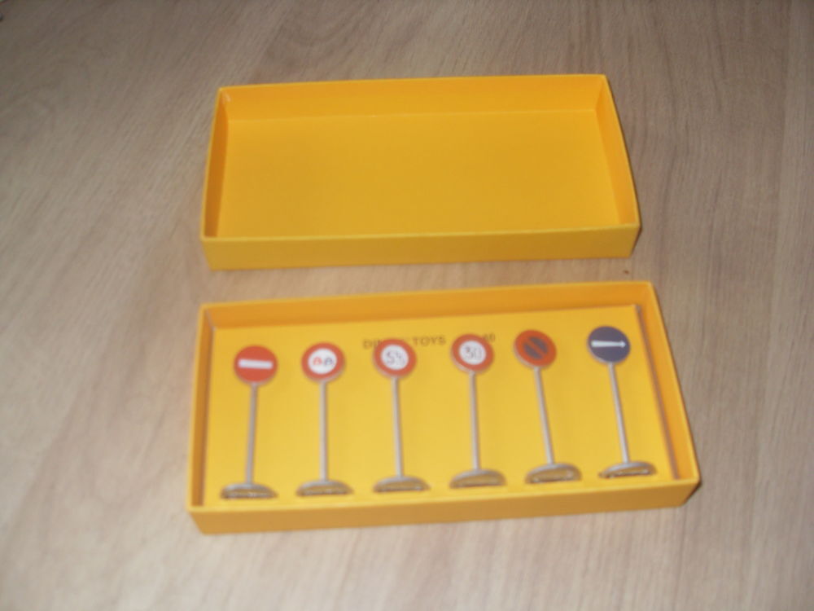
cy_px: 306
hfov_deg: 52.6
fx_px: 823
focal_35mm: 35
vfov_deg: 40.7
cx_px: 407
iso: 100
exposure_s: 1/45
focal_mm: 6.3
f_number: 2.8
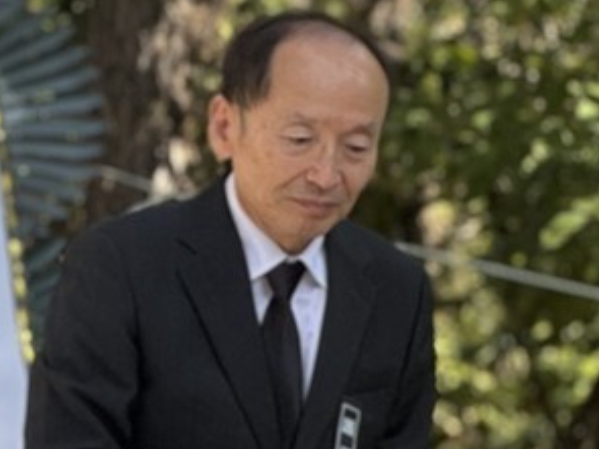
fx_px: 5777
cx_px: -613
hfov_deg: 5.8
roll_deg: -1.0
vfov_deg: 4.4
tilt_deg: -2.9
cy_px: 260
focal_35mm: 334
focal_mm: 9
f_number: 2.8
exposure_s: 1/99
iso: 32
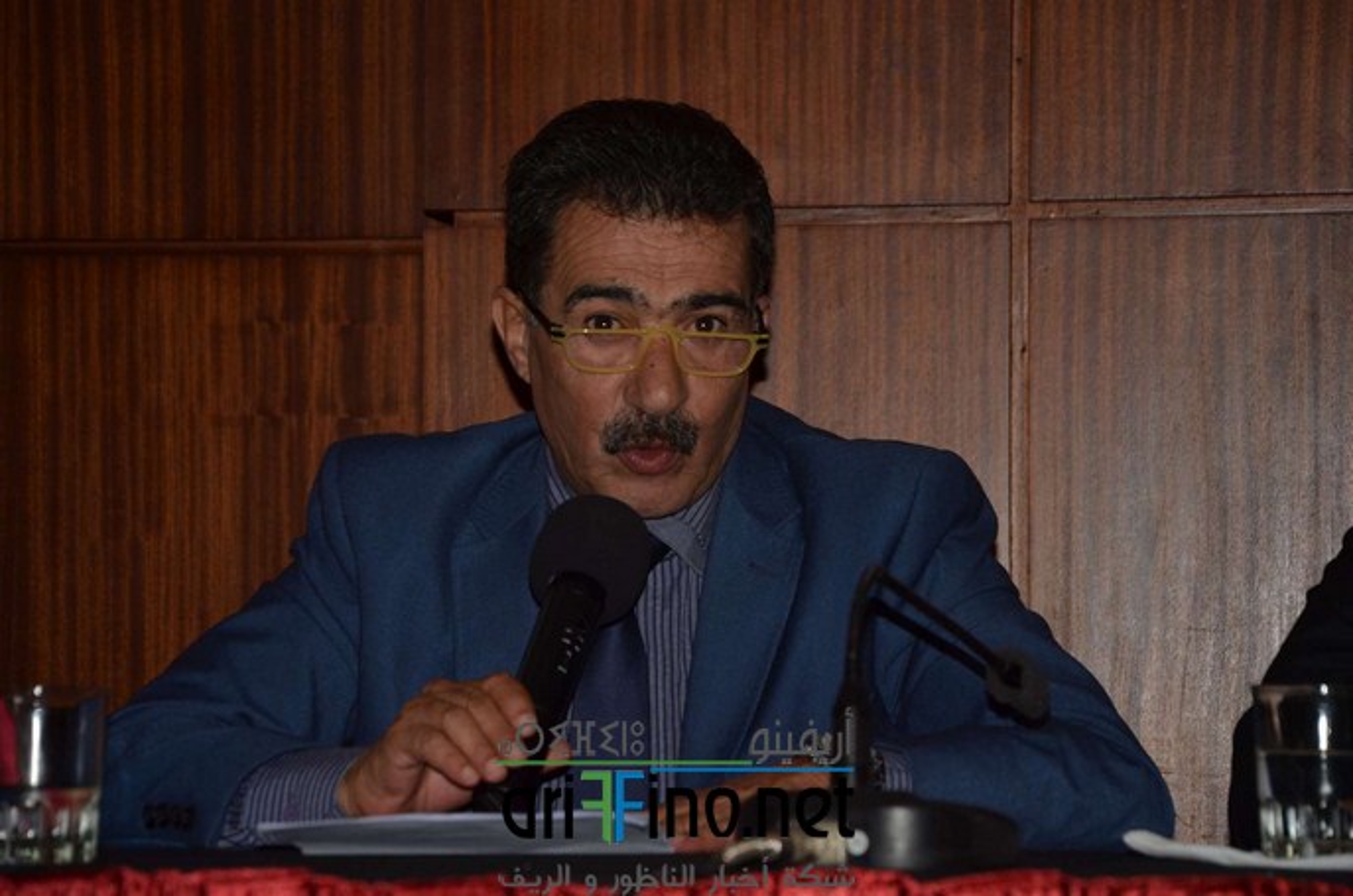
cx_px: 676
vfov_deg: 10.7
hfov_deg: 16.1
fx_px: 4782
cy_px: 448
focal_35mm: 128
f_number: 5.6
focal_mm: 85
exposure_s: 1/60
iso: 100
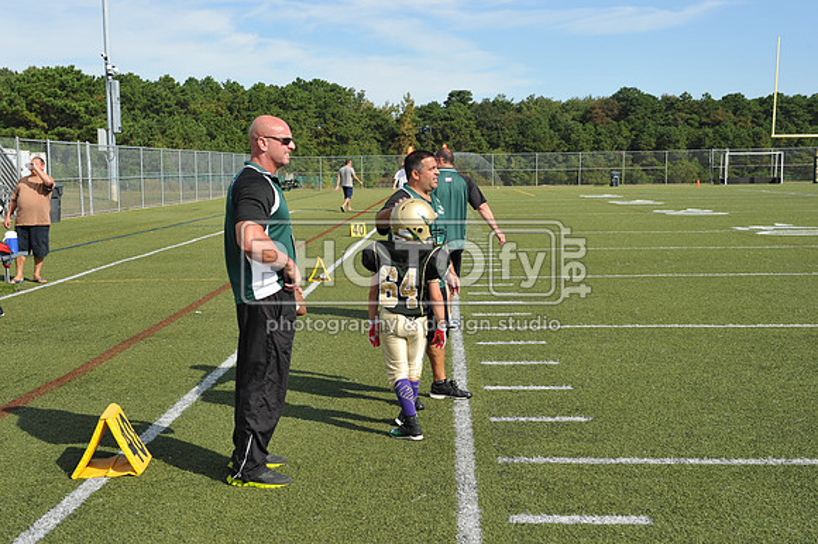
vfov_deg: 28.0
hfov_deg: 41.1
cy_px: 272
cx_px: 409
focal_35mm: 48
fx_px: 1090
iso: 200
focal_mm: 48
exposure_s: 1/250
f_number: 8
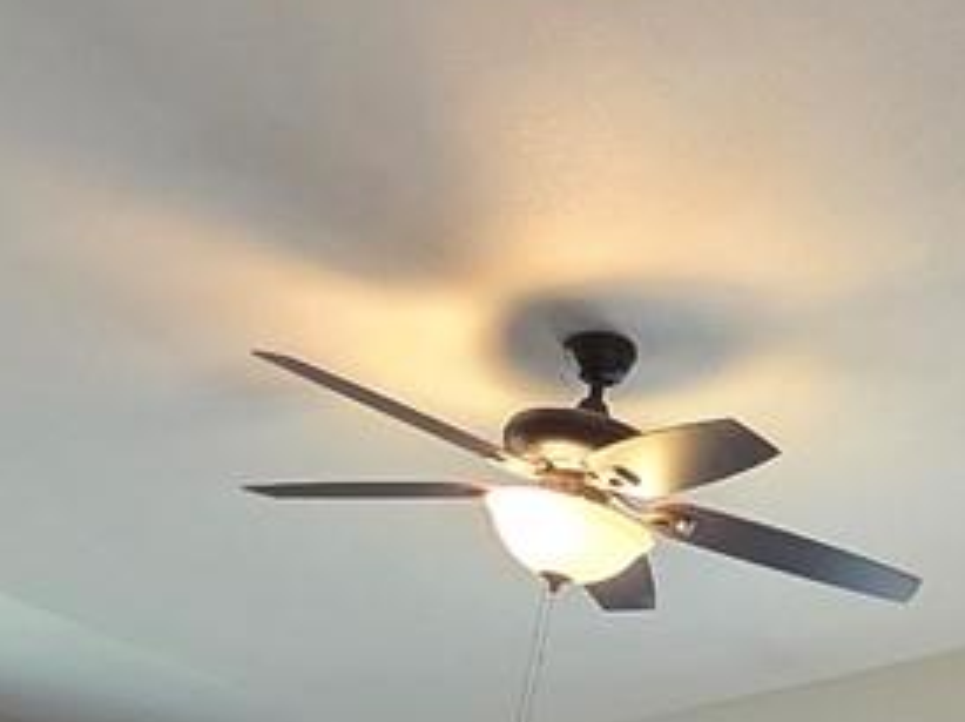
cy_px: 891
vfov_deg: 18.3
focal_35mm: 76
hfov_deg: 21.7
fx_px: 2117
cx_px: 1430
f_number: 1.9
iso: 250
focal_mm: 2.2
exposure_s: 1/120
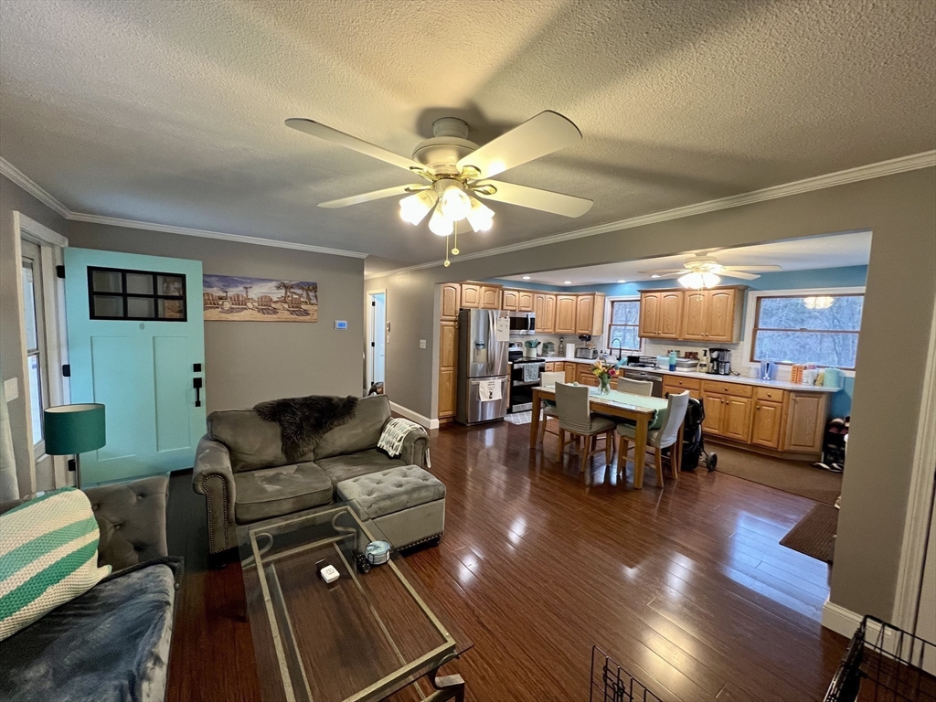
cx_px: 468
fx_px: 352
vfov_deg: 89.9
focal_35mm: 13
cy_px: 351
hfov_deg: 106.2
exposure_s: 1/60
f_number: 1.8
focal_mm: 1.57
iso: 320
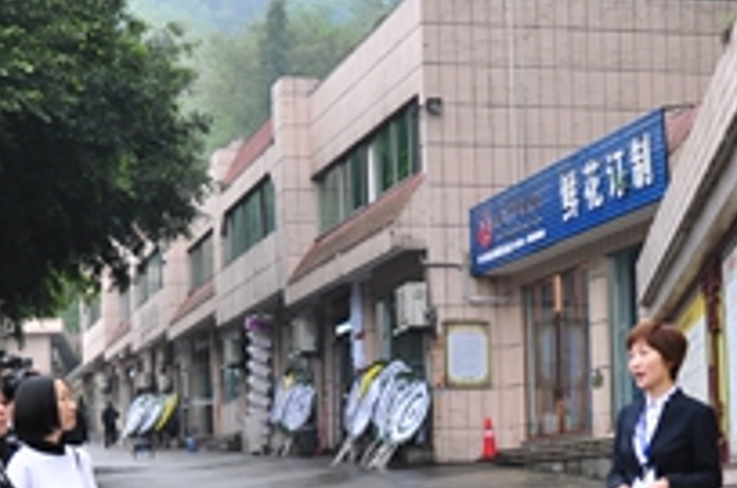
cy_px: 521
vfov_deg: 16.3
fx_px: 1654
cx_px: 311
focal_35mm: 81
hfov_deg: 25.1
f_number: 5.6
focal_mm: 22
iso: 200
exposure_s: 1/80
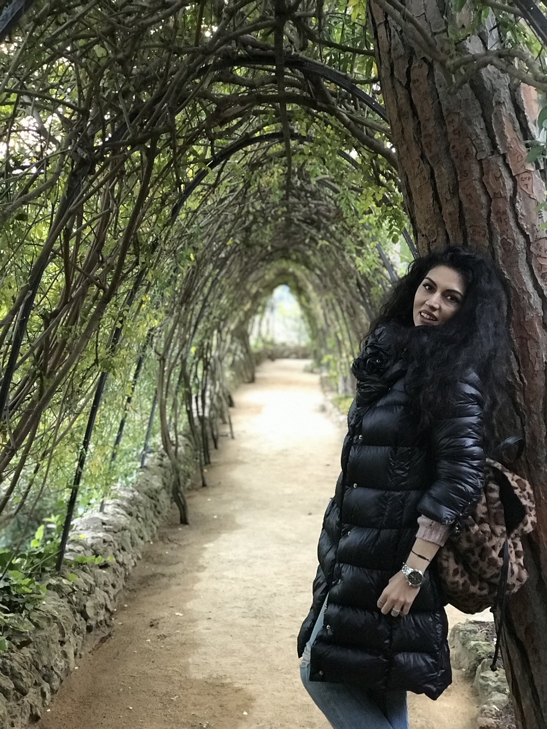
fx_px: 1201
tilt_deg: -3.1
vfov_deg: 33.8
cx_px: 274
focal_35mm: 57
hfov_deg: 25.7
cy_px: 364
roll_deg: -2.9
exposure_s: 1/50
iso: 640
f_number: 2.8
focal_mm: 6.6
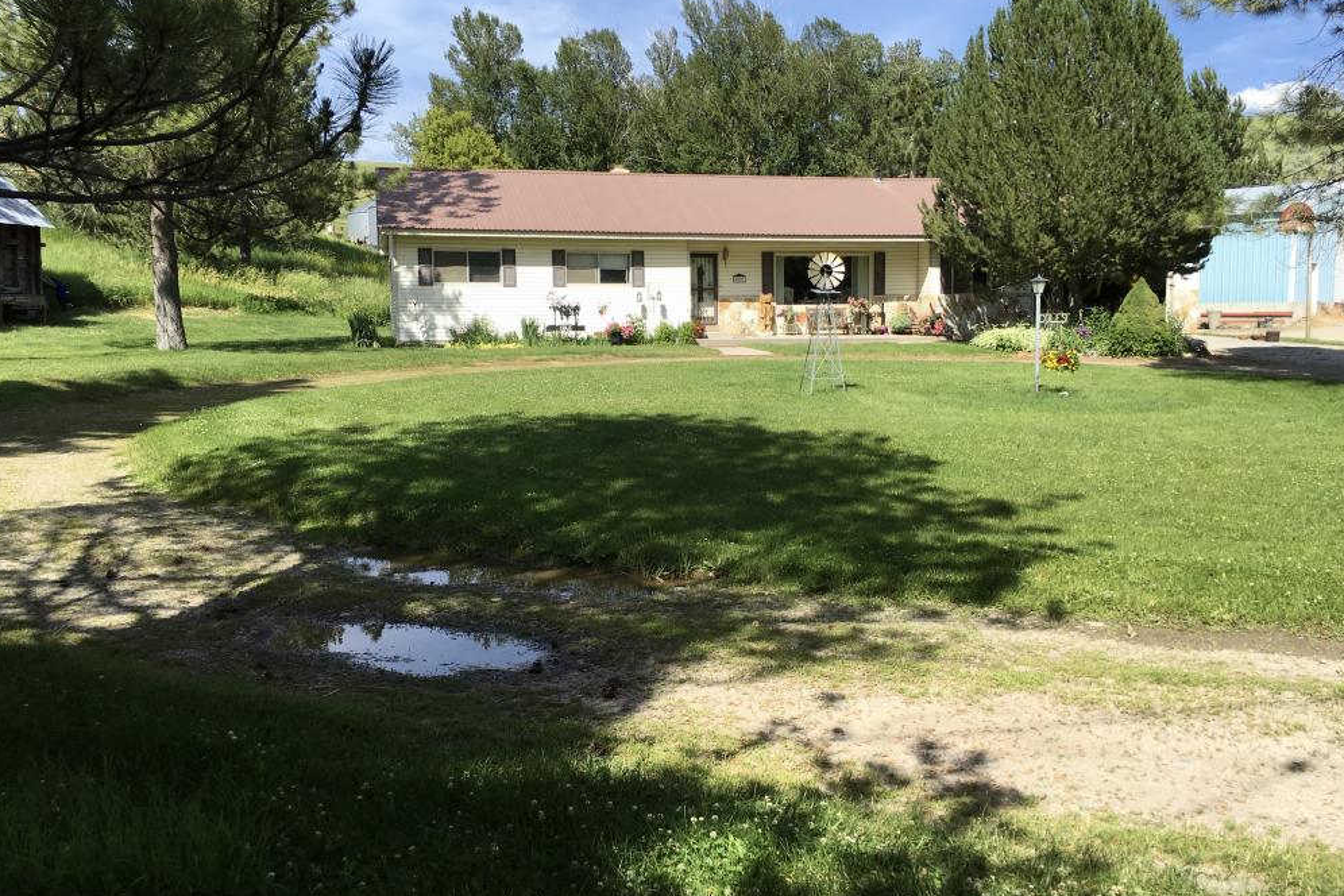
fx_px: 1157
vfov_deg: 42.3
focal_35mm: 31
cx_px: 687
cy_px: 435
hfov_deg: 60.3
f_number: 2.2
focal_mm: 4.15
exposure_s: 1/1131
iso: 25
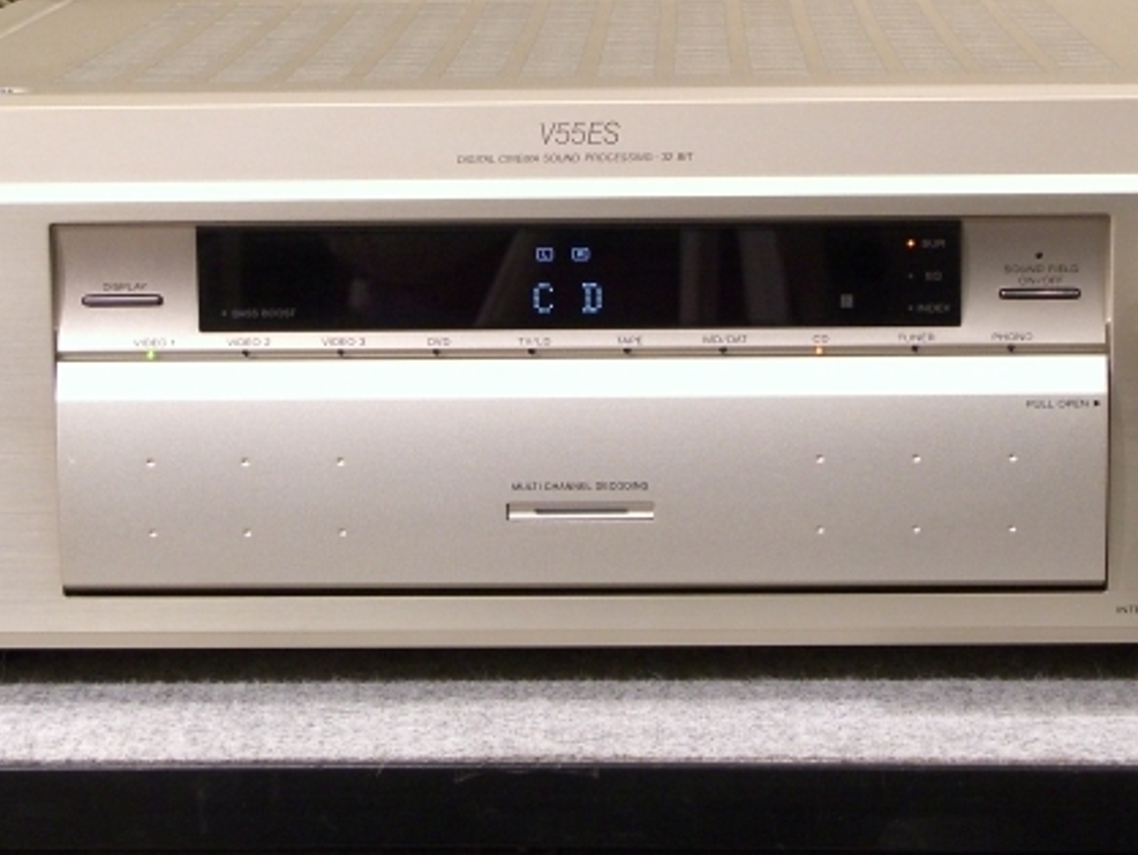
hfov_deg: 18.9
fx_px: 3421
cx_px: 585
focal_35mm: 104
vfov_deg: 14.2
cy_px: 261
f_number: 4
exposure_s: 1/13
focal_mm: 14.2
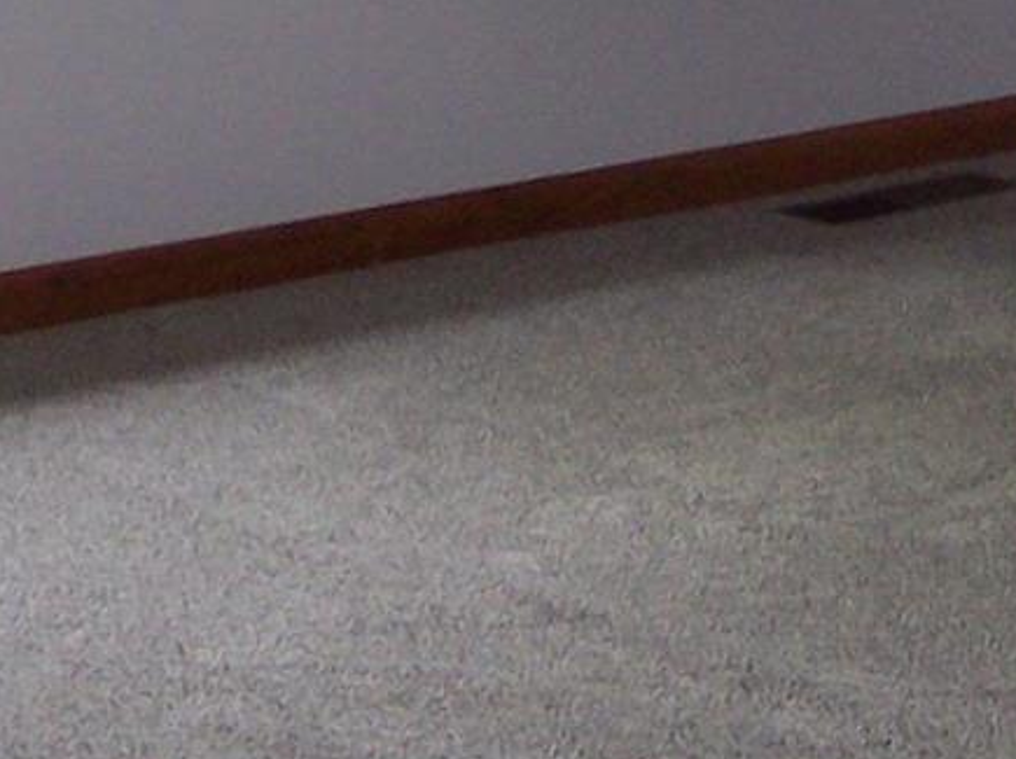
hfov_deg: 11.1
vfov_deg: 8.2
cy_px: -267
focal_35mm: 179
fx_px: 5247
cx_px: 593
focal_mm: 8
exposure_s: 1/60
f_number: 2.8
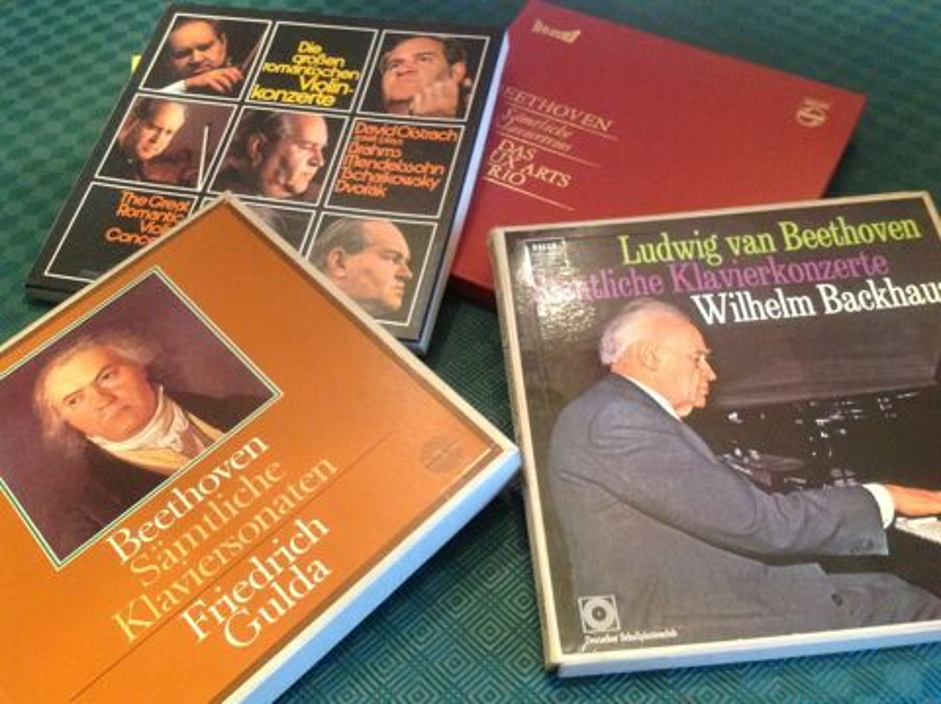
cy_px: 352
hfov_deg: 52.7
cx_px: 470
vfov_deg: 40.6
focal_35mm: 35
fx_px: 950
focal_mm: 4.28
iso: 320
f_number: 2.4
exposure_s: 1/17
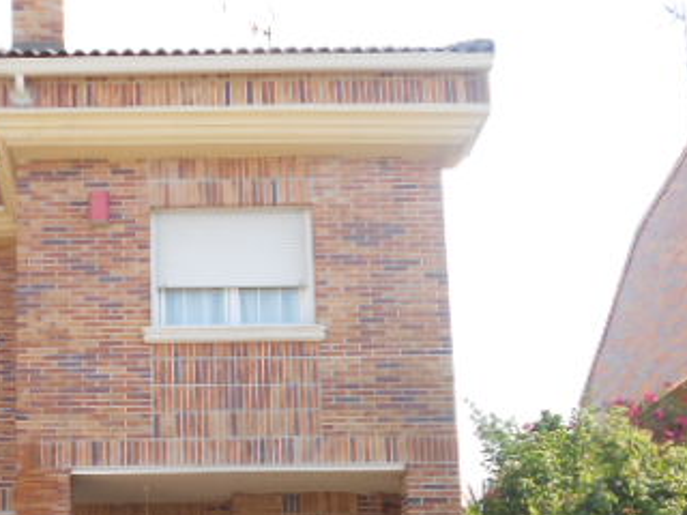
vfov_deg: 22.1
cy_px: 511
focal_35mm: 64
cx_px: 178
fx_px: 1270
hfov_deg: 29.8
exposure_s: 1/200
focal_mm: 6
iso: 80
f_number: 3.6
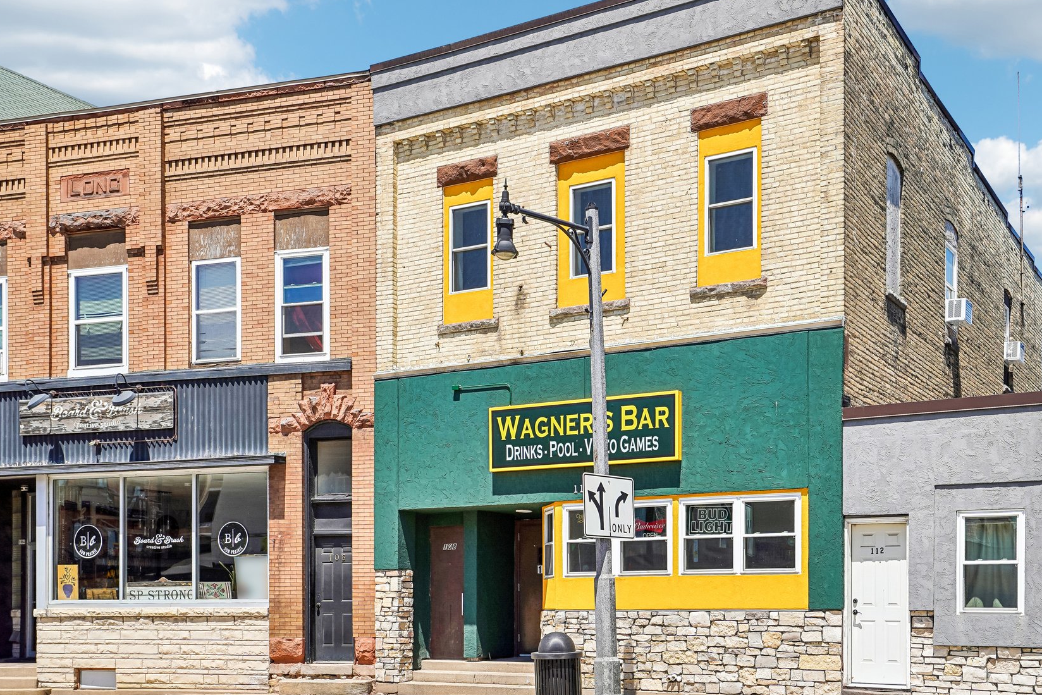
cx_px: 618
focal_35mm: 41
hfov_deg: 47.2
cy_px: 315
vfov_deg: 32.6
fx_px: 1187
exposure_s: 1/320
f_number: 8
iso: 100
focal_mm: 33
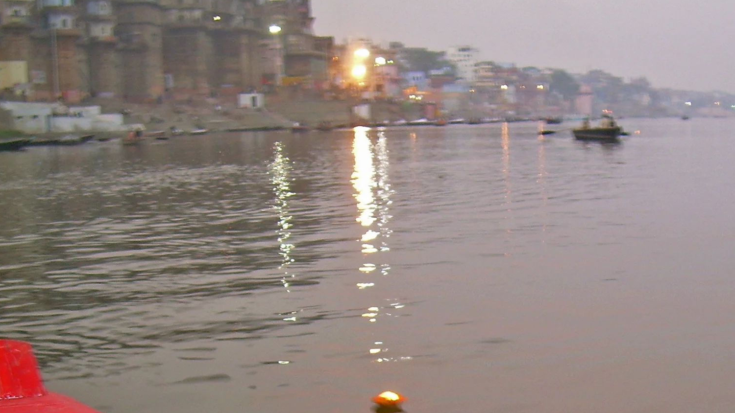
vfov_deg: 22.4
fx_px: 1033
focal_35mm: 53
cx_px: 406
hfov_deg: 39.1
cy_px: 317
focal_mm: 6.3
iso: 50
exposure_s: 1/7.3
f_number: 2.8
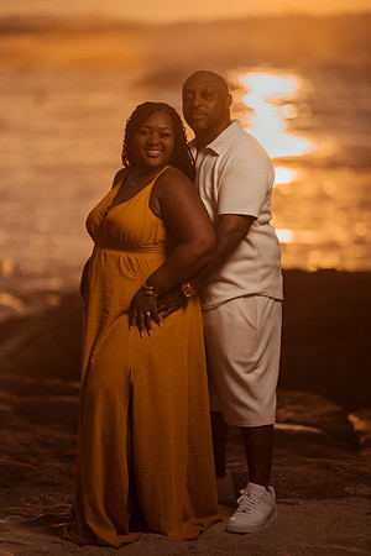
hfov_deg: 10.2
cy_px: 278
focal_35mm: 135
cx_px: 186
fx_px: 2087
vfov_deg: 15.2
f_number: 1.8
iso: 100
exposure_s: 1/8000
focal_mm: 135
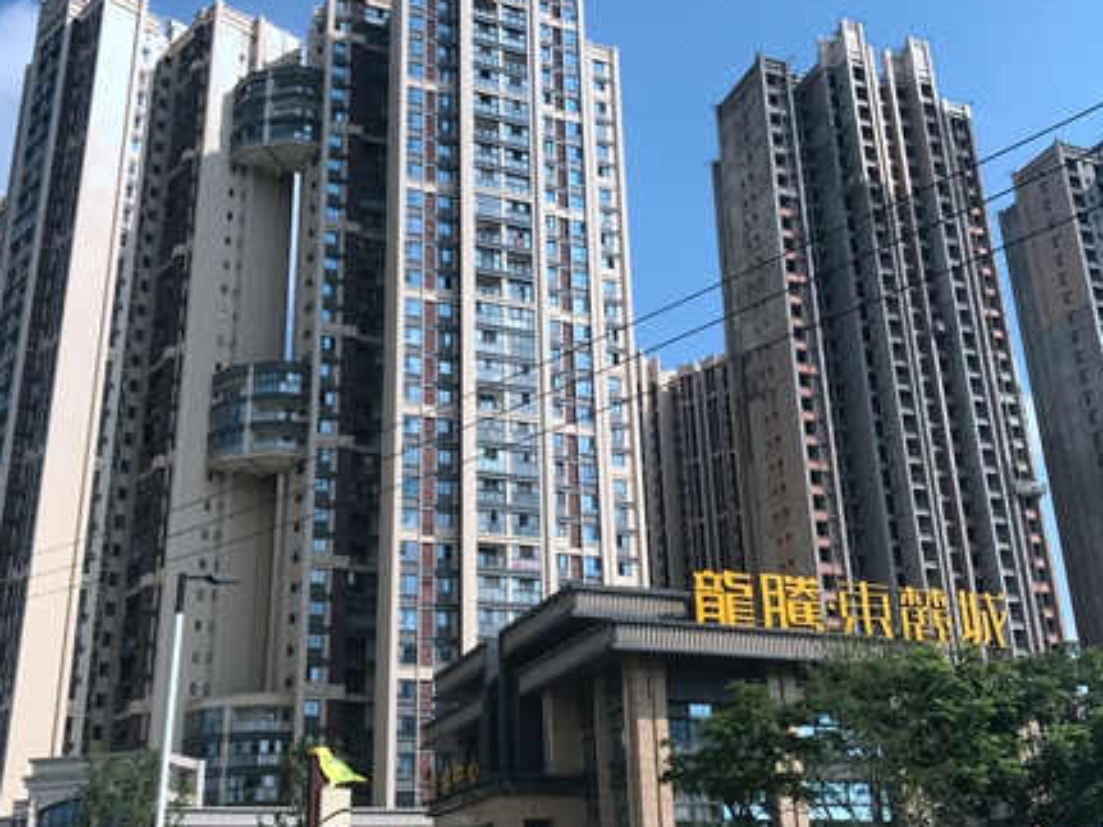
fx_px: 1242
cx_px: 550
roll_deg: +2.3
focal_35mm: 39
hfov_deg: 47.9
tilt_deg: +19.9
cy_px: 435
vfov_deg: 36.8
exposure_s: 1/2660
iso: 20
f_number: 1.8
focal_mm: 3.99
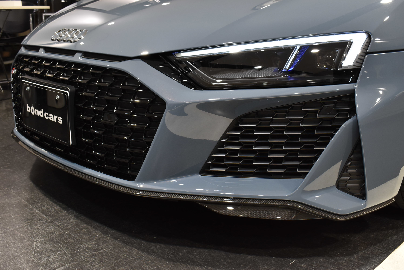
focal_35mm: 38
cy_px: 135
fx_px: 421
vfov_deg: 35.6
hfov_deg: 51.3
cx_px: 202
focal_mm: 25
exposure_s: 1/40
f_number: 8
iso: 900
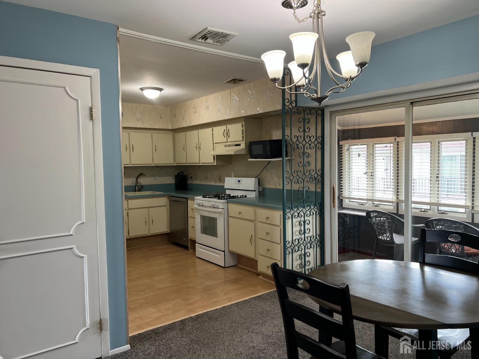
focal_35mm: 26
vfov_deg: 53.1
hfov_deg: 67.3
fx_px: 360
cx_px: 240
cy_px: 180
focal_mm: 5.7
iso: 64
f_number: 1.5
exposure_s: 1/60
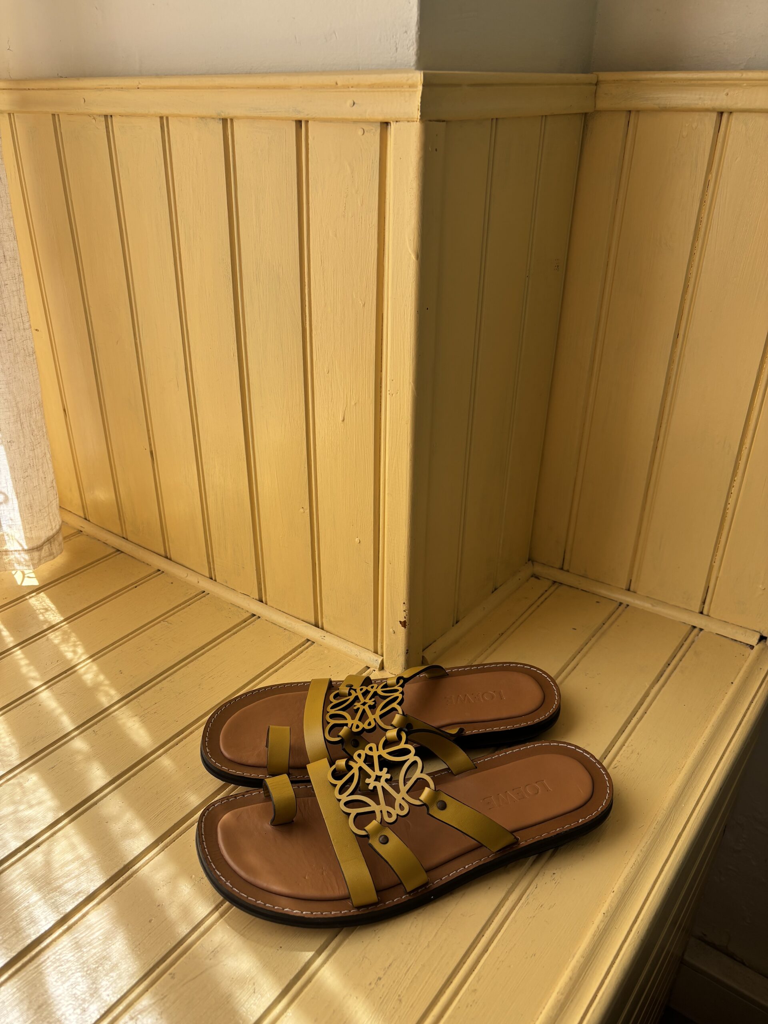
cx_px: 384
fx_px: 769
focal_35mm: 26
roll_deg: -1.2
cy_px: 512
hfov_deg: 53.1
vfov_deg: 67.3
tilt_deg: -28.1
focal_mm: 5.96
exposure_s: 1/769
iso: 50
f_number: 1.6
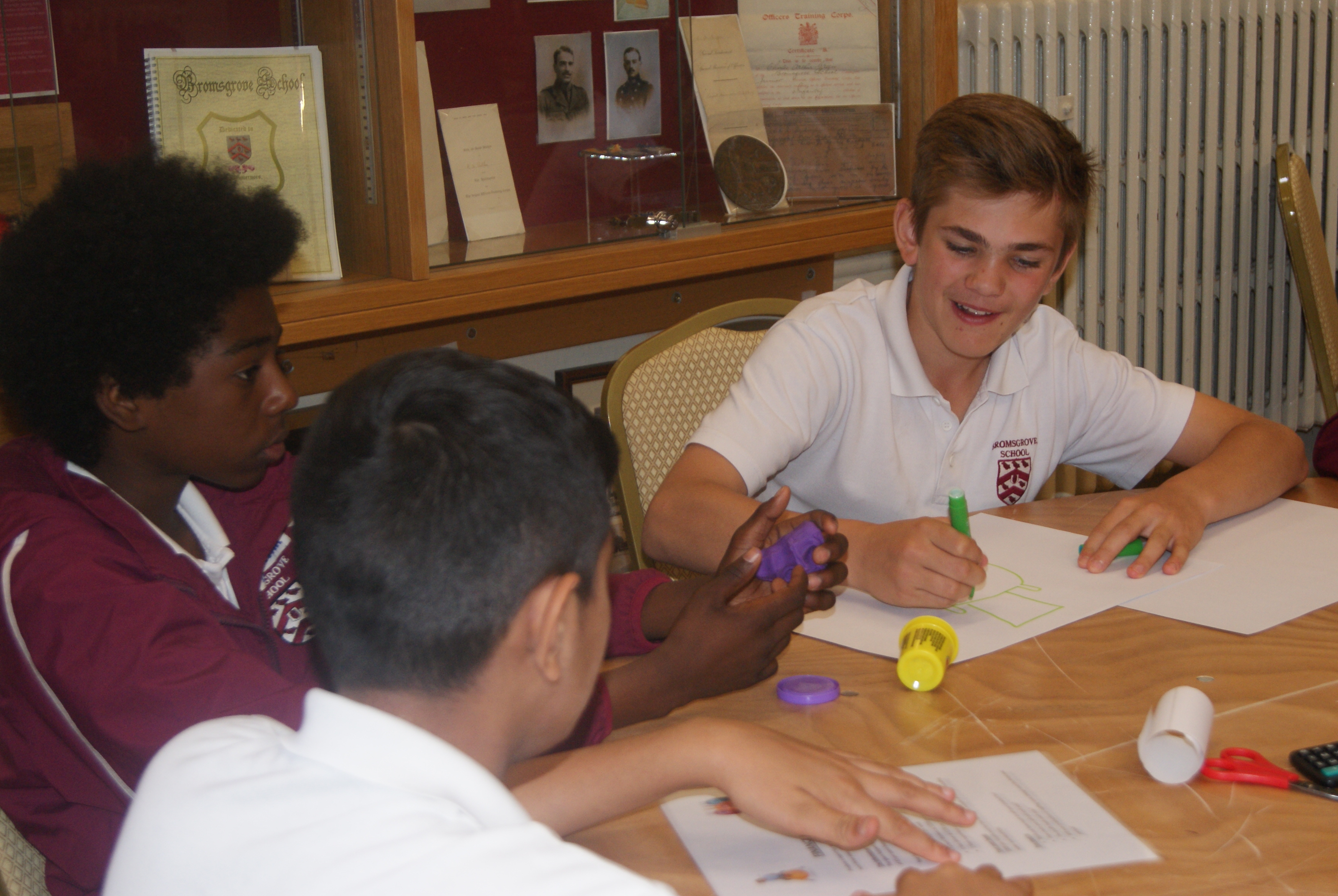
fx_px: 3407
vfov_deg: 15.0
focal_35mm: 92
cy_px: 452
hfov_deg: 22.2
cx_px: 727
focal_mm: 55
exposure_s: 1/80
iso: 400
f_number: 5.6
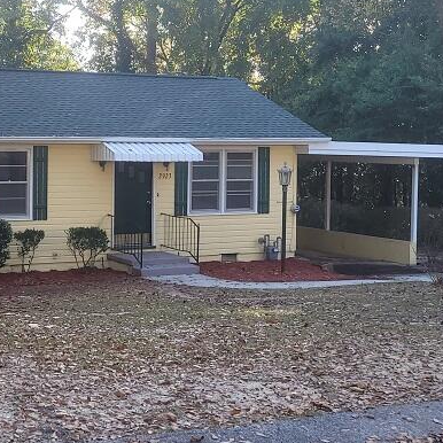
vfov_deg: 35.2
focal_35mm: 48
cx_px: 121
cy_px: 172
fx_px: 695
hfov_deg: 34.7
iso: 40
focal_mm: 5.4
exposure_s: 1/323
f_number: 1.8
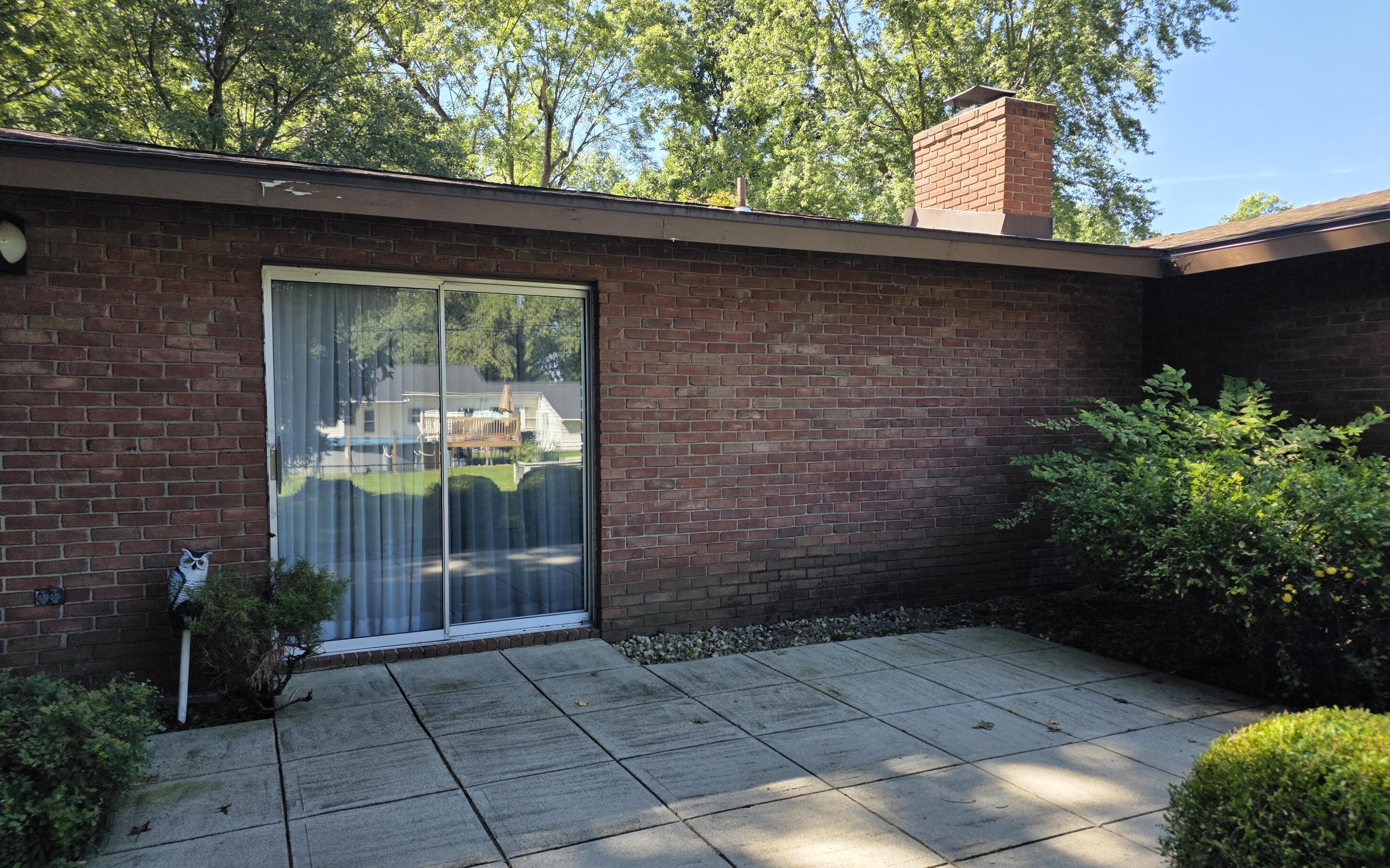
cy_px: 452
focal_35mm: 25
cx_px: 692
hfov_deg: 72.6
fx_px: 947
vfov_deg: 49.3
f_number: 1.7
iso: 25
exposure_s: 1/359
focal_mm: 6.3
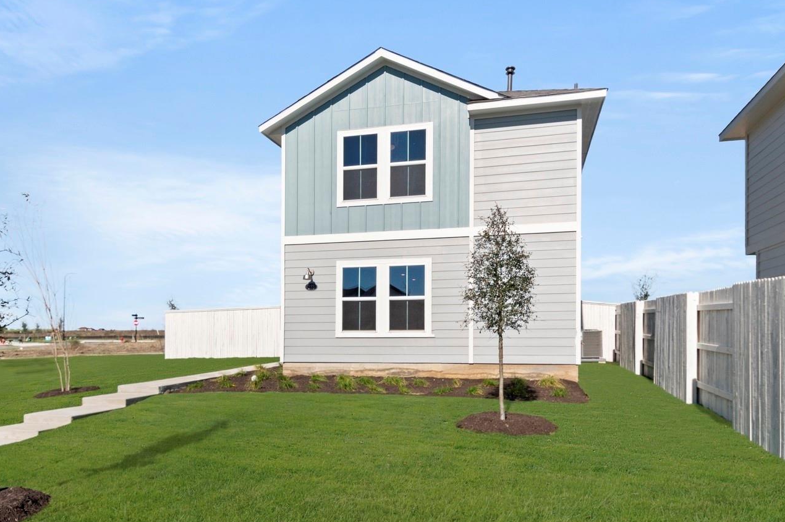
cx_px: 371
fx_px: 1002
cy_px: 199
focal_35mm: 46
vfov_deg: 29.1
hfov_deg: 42.8
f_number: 8
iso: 400
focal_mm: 24
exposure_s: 1/1000
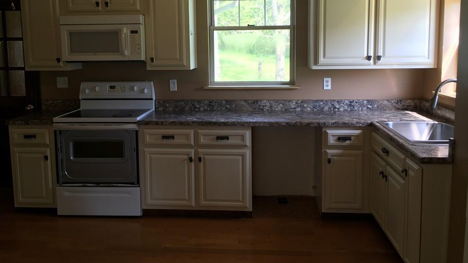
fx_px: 397
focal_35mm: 32
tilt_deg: -7.0
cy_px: 91
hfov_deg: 61.0
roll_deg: +0.3
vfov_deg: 36.4
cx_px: 234
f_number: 2.2
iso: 32
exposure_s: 1/60
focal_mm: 4.15
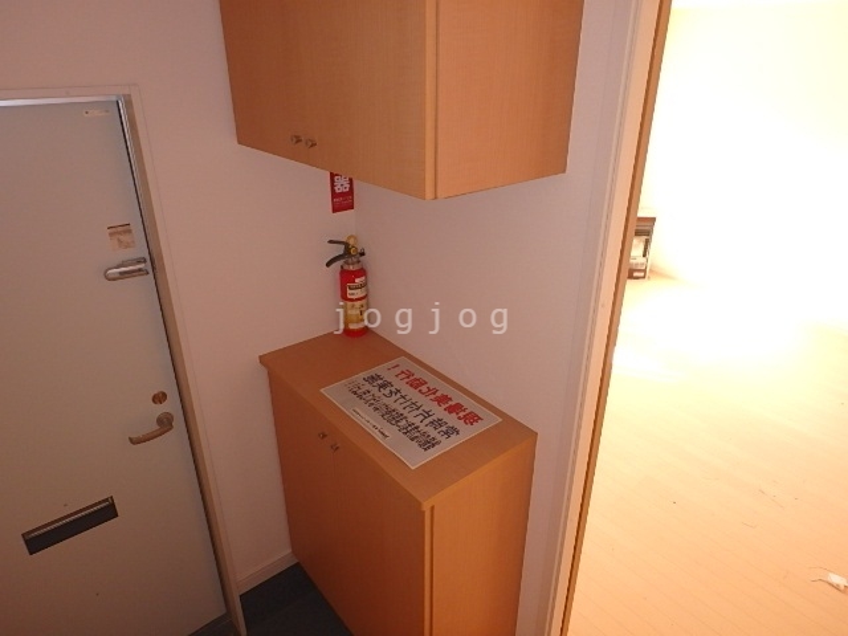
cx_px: 424
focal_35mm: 23
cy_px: 318
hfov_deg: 73.9
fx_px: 563
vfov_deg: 58.9
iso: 200
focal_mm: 4
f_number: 3.8
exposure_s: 1/30
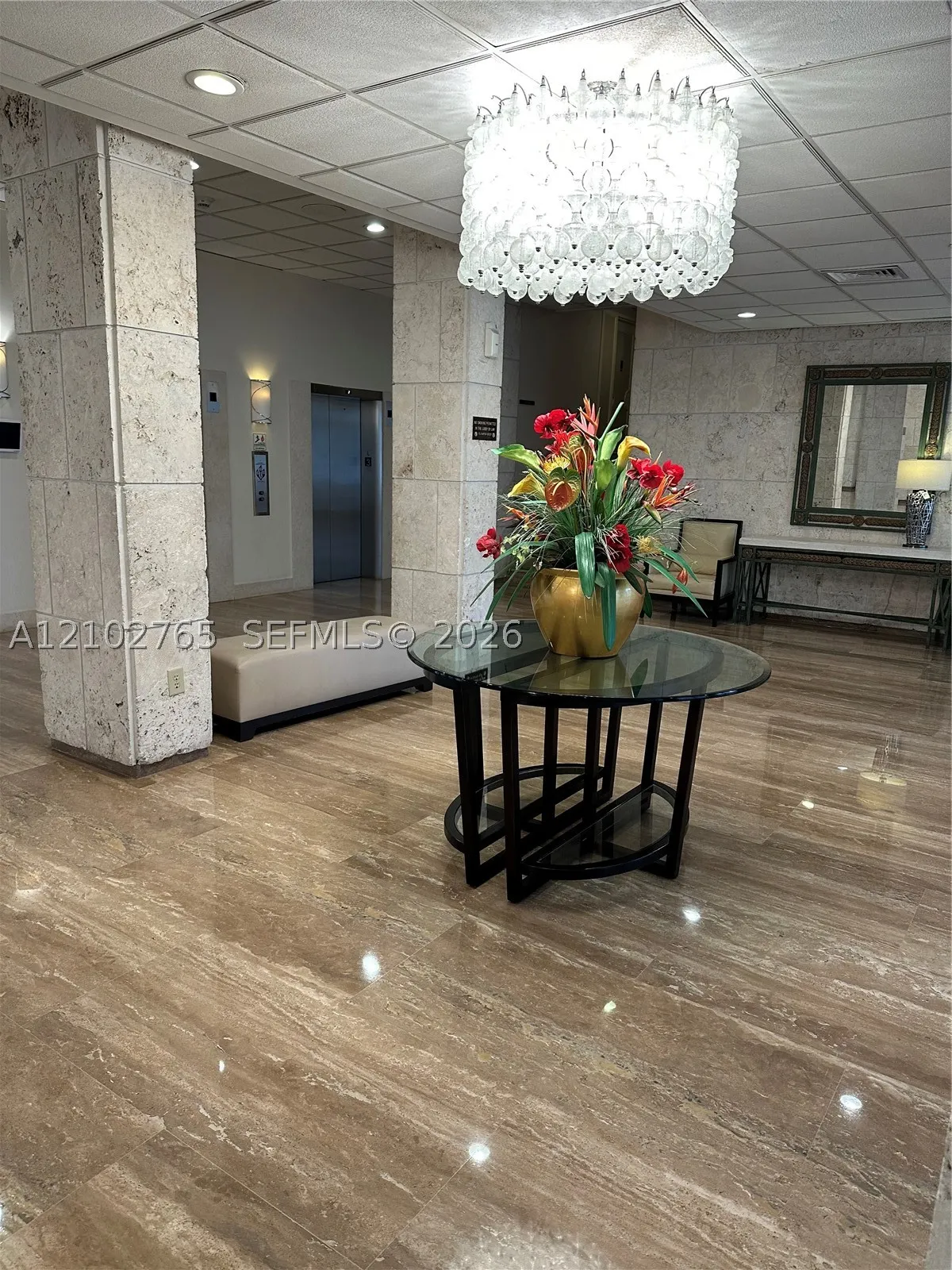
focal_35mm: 24
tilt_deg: -13.0
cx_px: 476
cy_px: 635
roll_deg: -3.0
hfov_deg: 56.8
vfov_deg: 71.6
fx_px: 880
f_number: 1.78
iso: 200
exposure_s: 1/120
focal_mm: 6.86
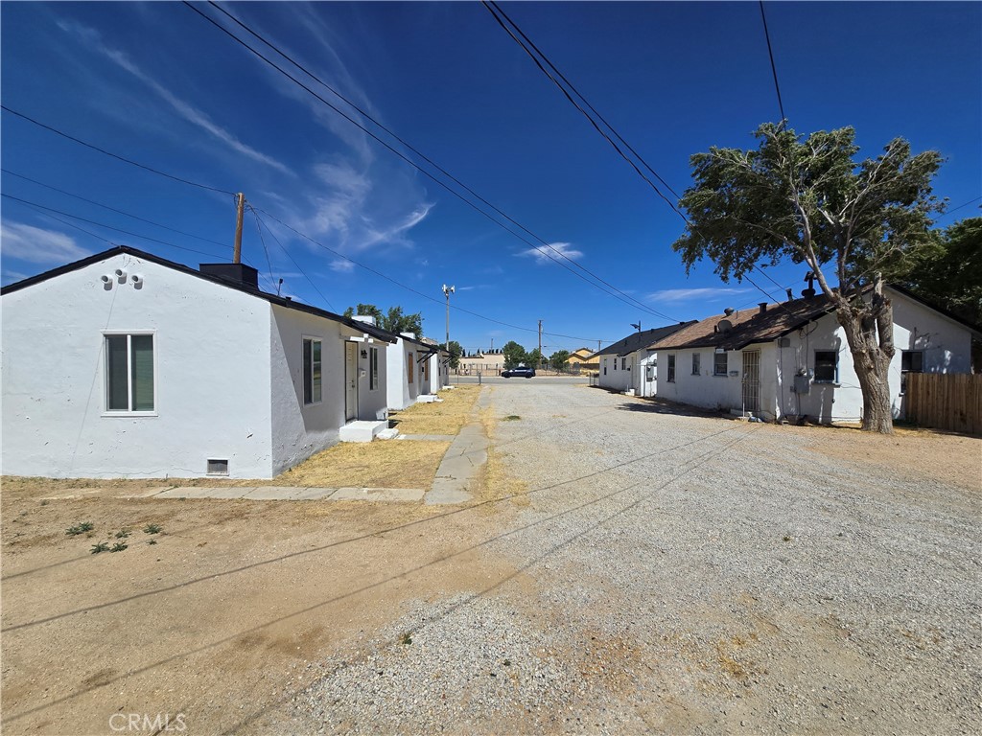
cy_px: 368
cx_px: 491
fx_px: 369
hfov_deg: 106.2
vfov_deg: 89.9
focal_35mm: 13
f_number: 2.2
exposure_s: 1/4847
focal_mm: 2.2
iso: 50
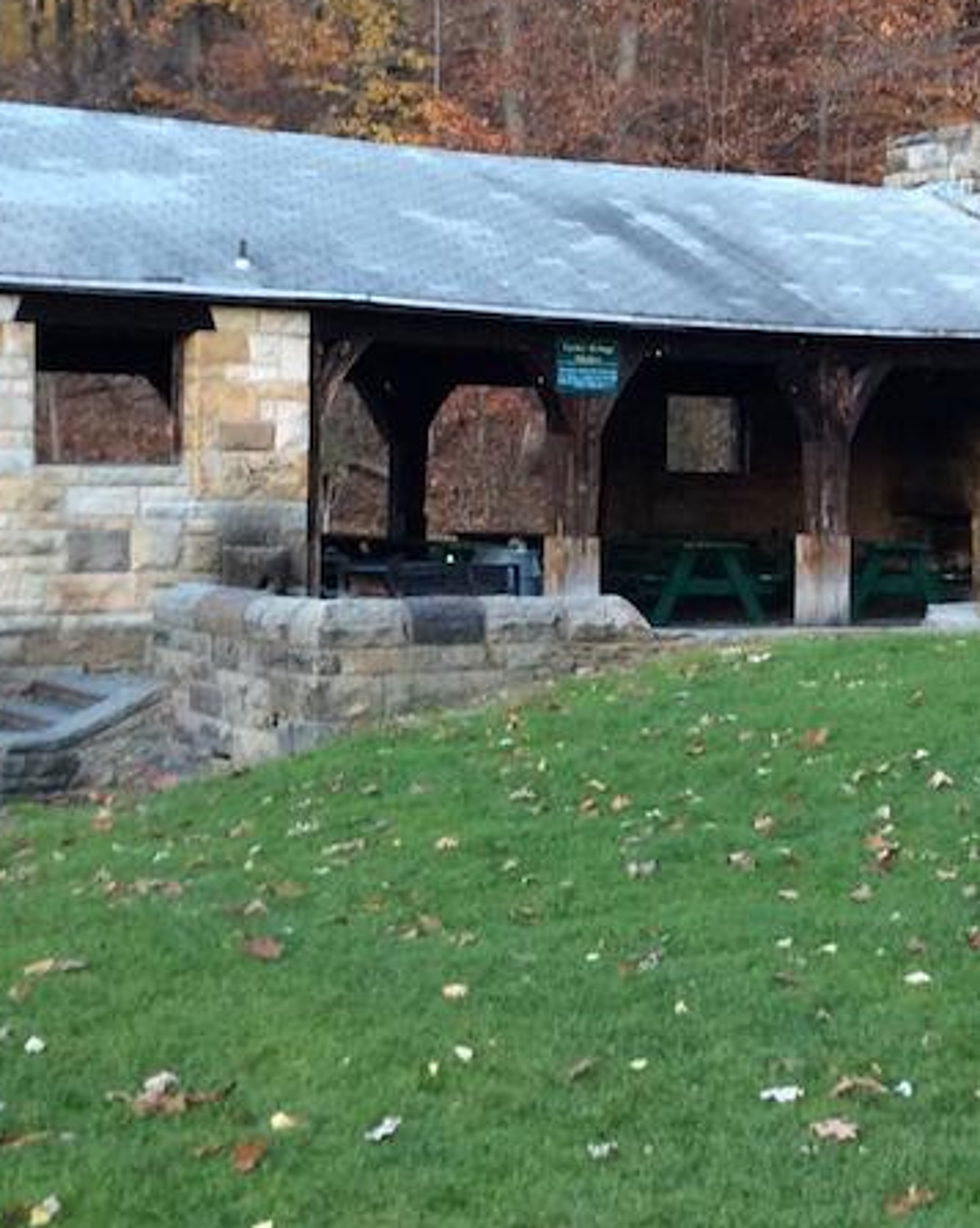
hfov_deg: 21.1
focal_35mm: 72
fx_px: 2613
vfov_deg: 26.4
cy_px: 501
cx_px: 673
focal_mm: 3.3
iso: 80
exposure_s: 1/24
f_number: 2.4
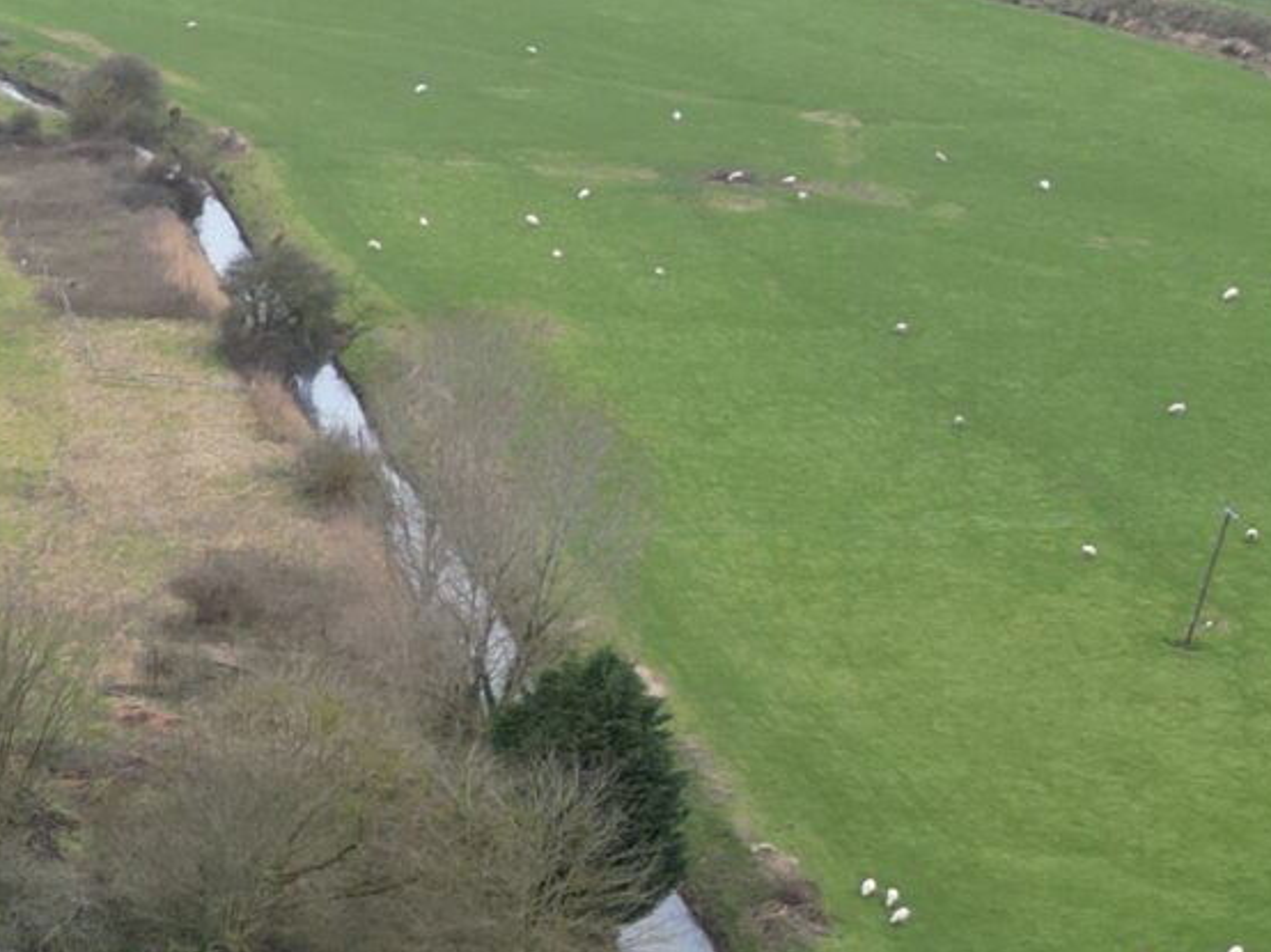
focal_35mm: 111
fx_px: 4074
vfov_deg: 12.7
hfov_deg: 15.7
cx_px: -865
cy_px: 1411
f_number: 1.7
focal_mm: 6.72
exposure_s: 1/250
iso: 100
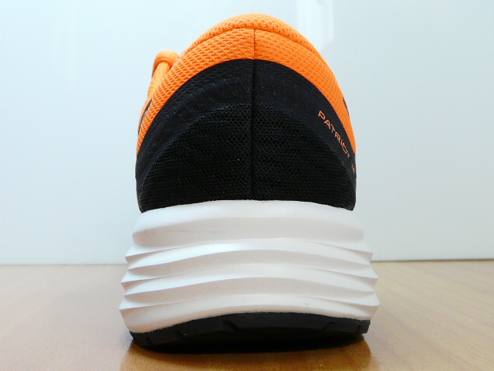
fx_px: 756
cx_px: 247
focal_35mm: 53
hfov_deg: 36.2
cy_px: 186
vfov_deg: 27.5
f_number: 2.8
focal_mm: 5.4
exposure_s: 1/40
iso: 160
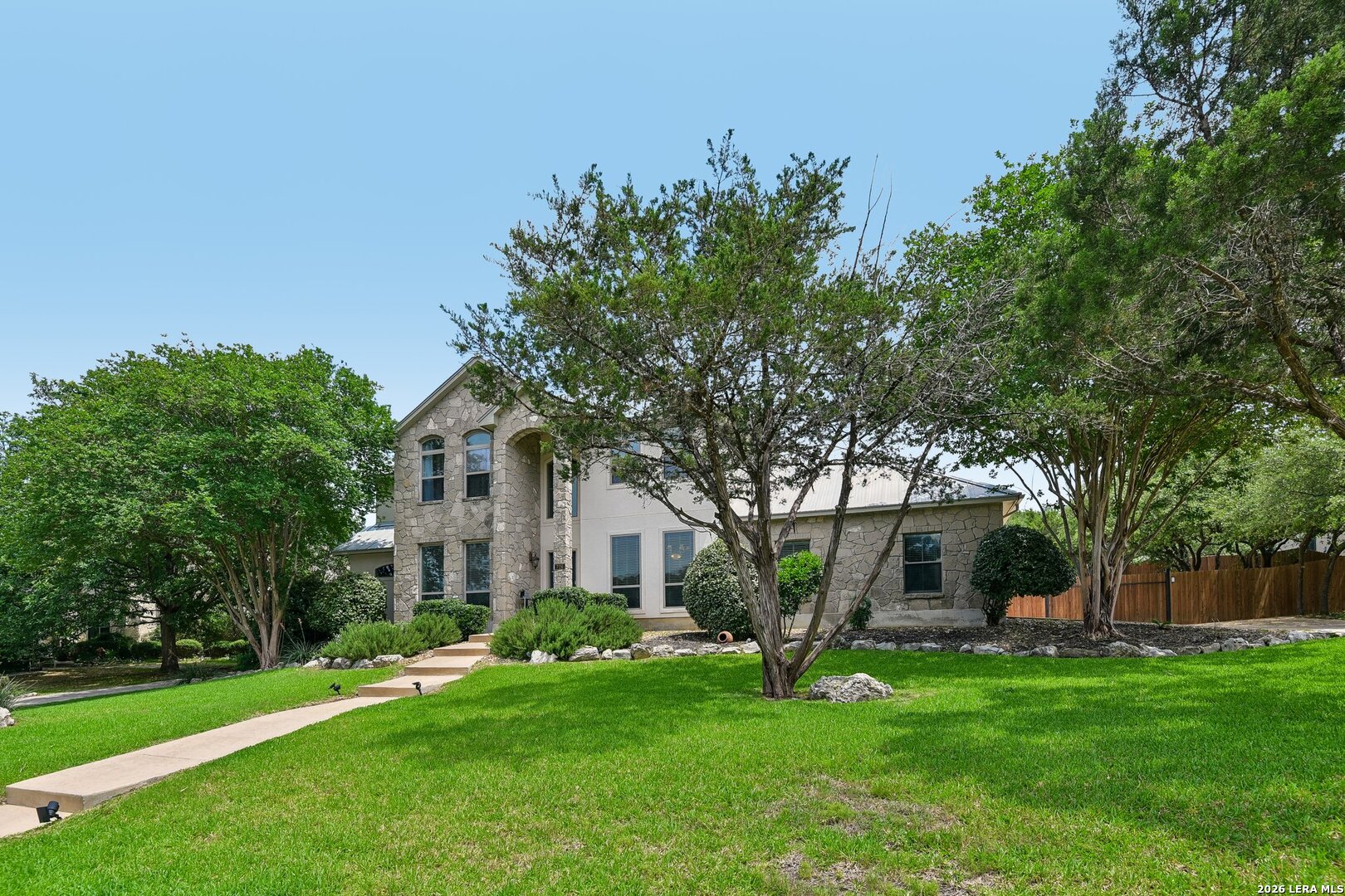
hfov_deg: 93.3
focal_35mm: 17
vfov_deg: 70.4
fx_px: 635
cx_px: 672
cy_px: 448
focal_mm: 17
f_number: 8
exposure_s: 1/320
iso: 400
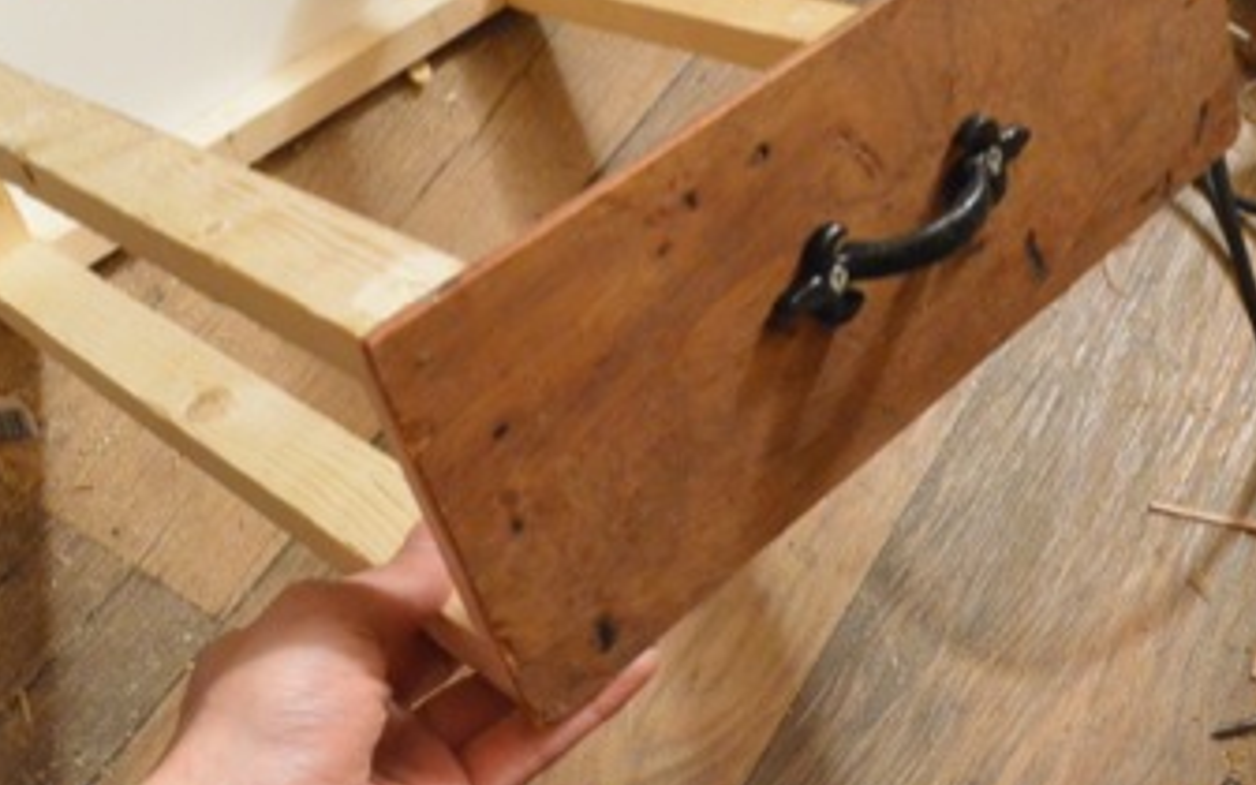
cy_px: 148
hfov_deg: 41.1
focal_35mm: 49
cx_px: 628
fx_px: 1677
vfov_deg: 25.8
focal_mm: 18
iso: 6400
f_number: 9
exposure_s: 1/40
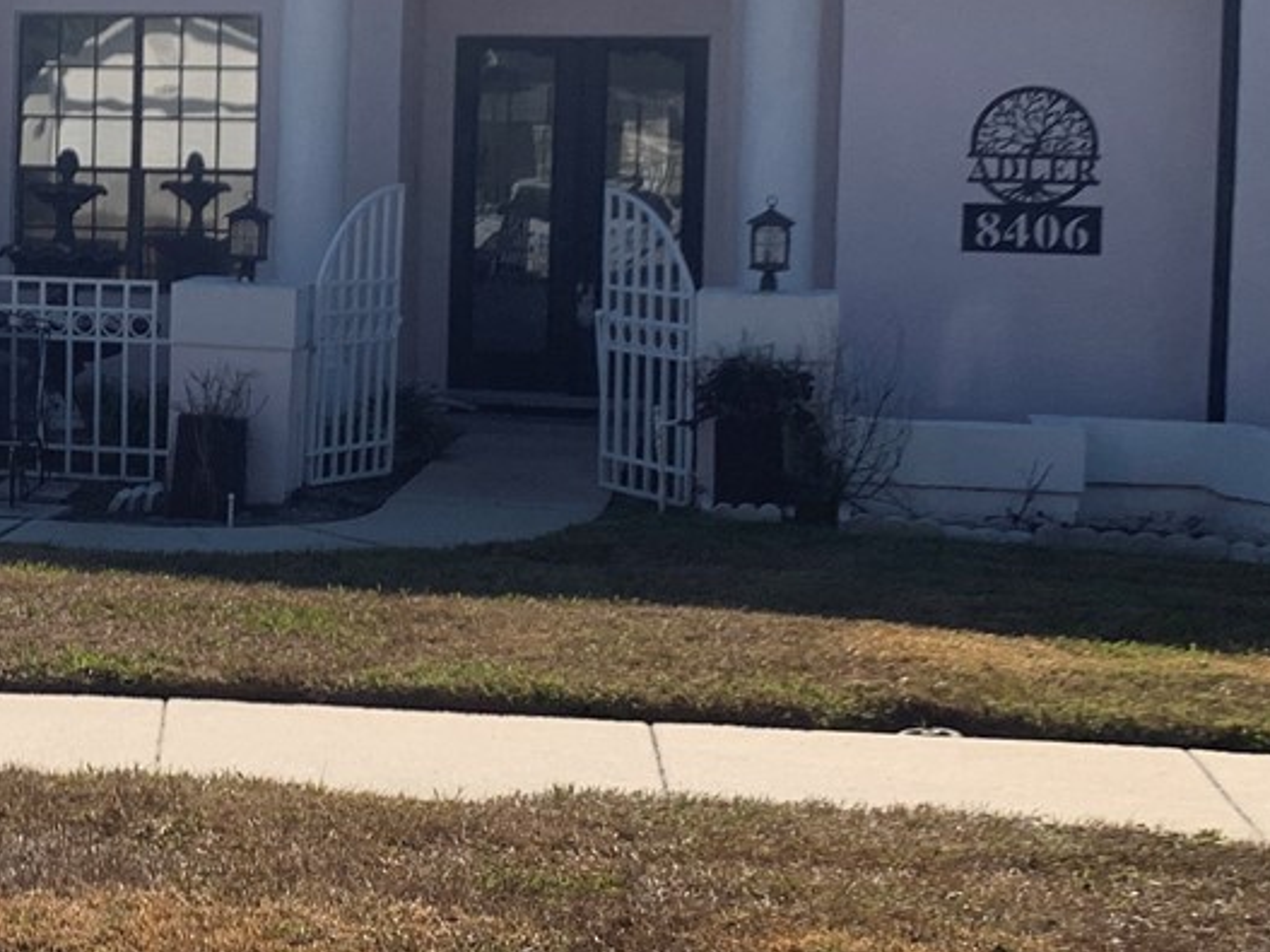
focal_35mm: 79
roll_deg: -2.1
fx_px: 2898
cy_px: 280
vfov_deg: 18.6
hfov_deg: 23.6
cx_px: -10
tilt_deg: -4.0
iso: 25
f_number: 1.8
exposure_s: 1/2915
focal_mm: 4.25
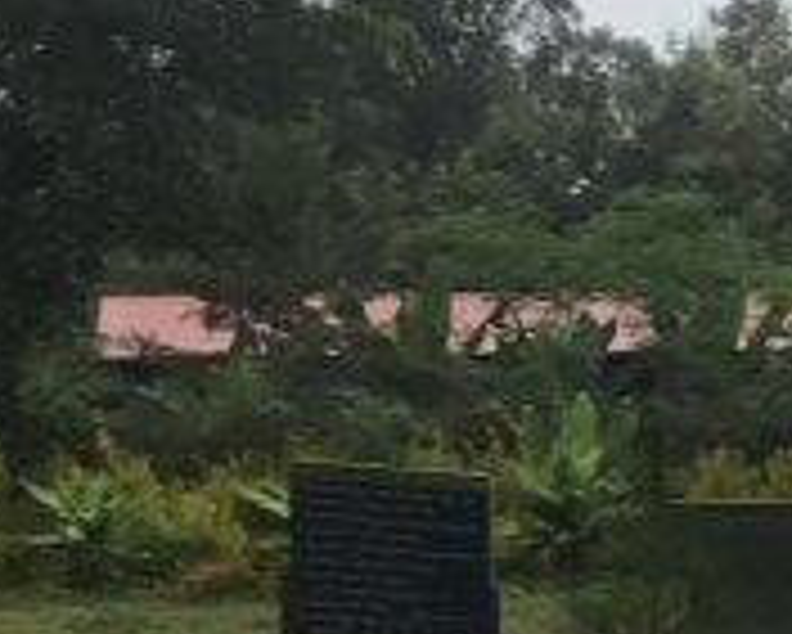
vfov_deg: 8.7
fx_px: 4128
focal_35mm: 176
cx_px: 1980
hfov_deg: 9.6
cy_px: 778
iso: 25
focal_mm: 3.3
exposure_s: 1/646
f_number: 2.4
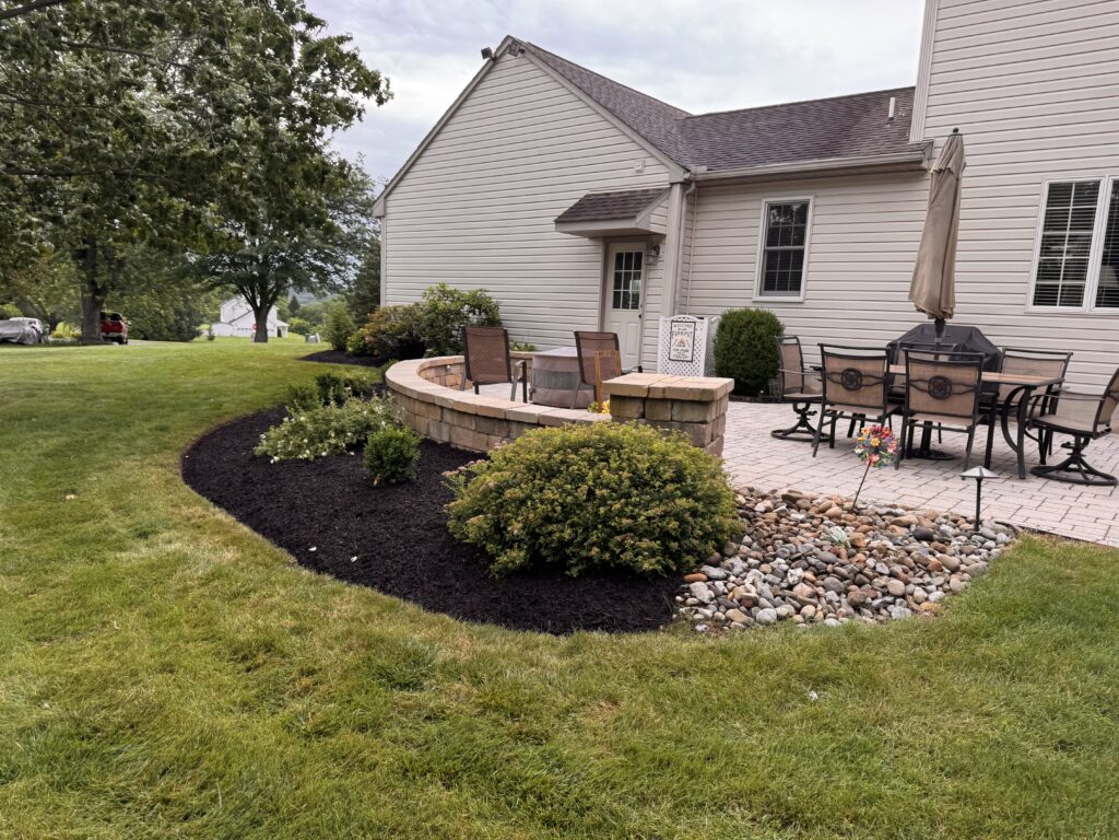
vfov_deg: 56.8
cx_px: 560
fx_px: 776
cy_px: 420
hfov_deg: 71.6
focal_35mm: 24
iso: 50
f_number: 1.78
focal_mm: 6.76
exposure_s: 1/126
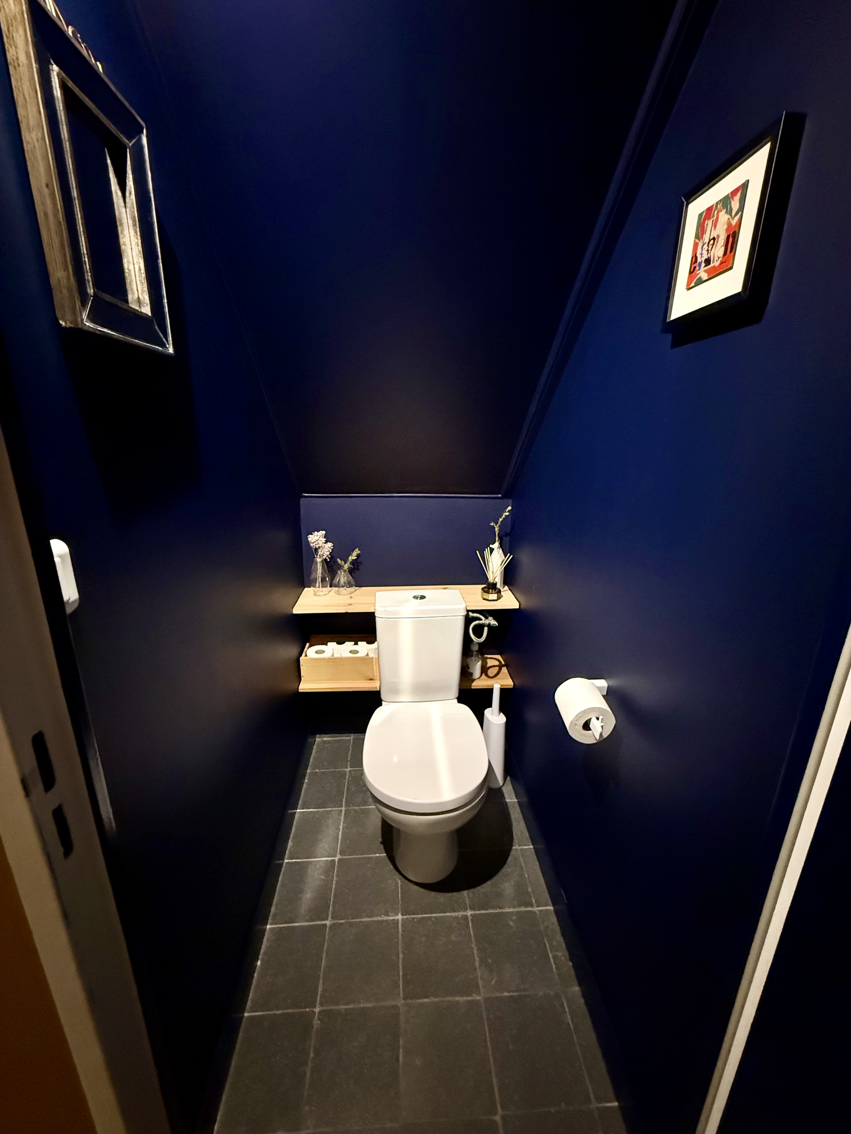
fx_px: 459
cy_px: 567
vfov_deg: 102.1
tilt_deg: -16.4
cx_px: 426
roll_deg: -0.9
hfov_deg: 85.7
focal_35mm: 14
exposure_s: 1/50
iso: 1250
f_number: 2.2
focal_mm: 2.22
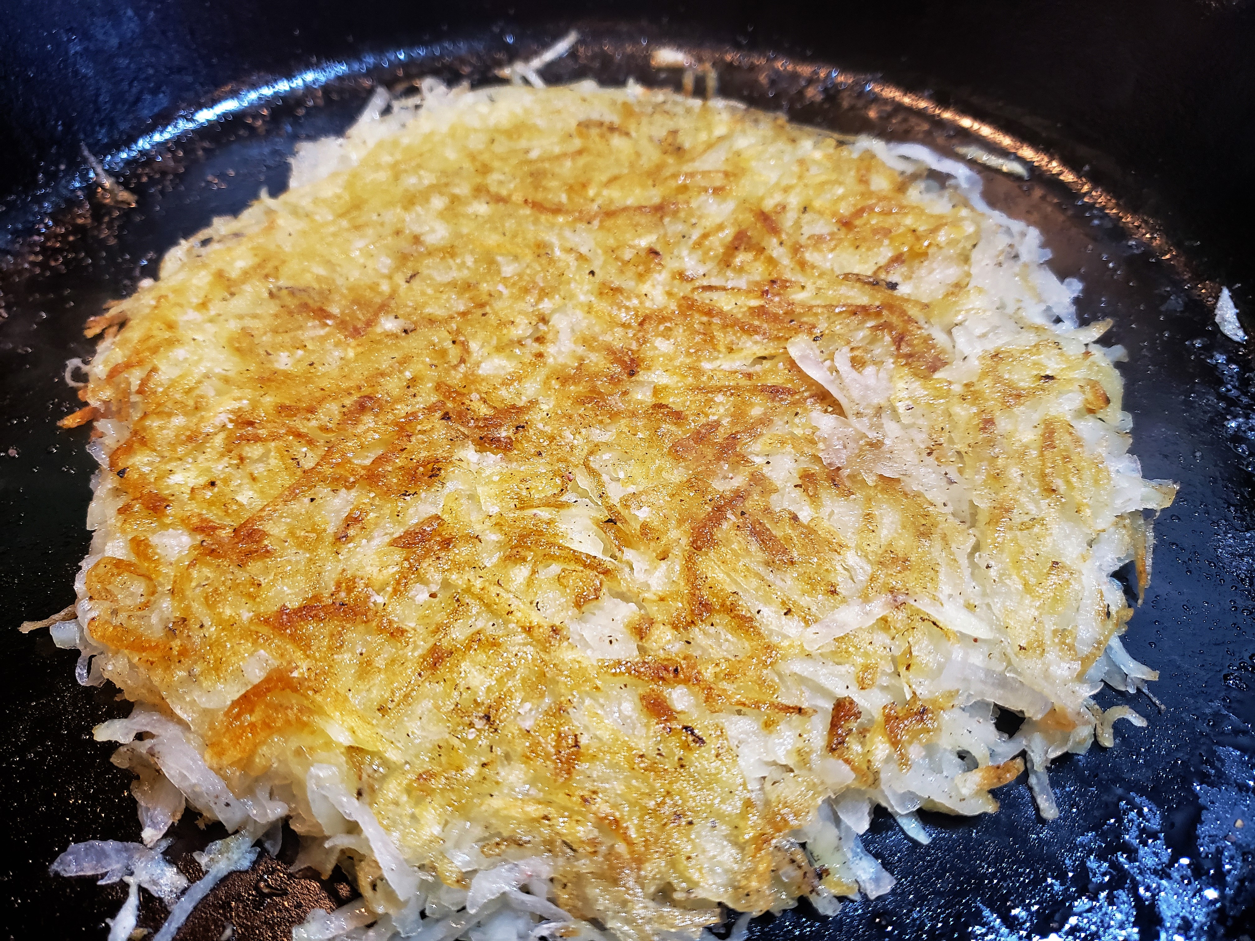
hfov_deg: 67.3
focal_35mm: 26
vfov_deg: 53.1
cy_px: 470
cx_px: 628
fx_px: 943
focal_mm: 4.3
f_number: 1.5
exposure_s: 1/60
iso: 250
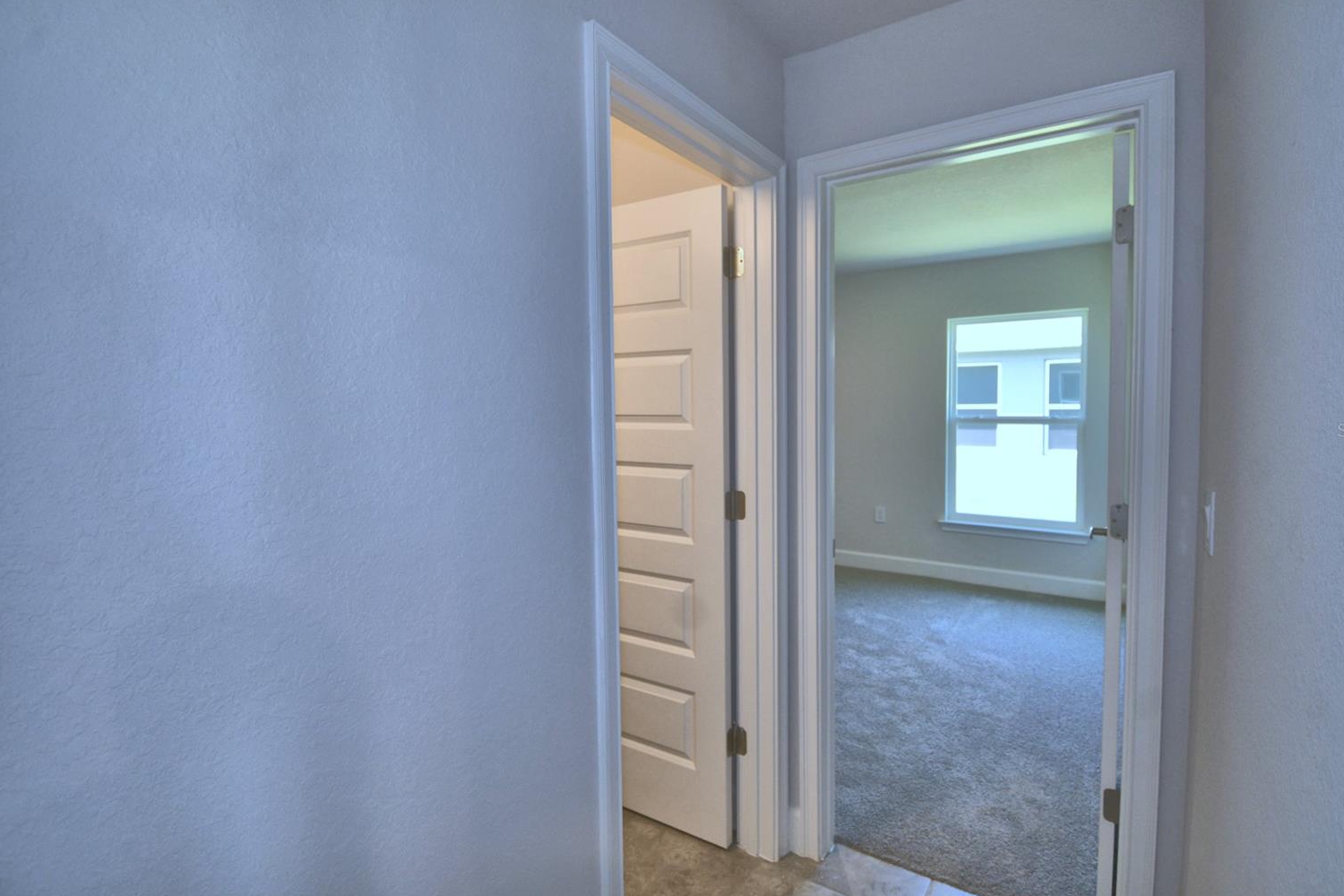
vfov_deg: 73.7
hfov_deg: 96.7
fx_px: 597
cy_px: 430
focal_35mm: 16
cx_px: 701
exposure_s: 1/40
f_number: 4.5
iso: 200
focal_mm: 10
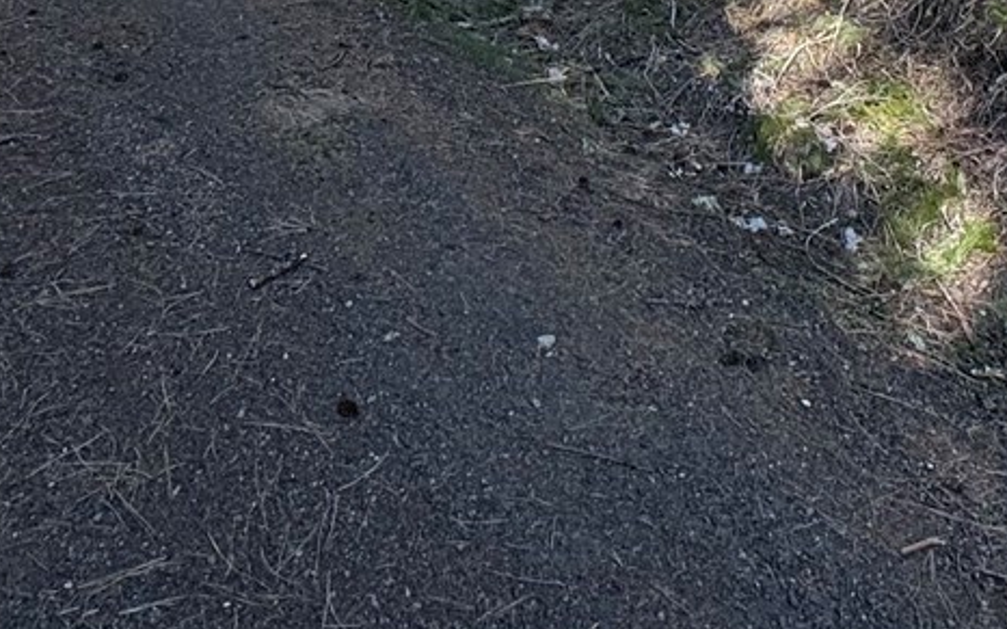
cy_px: -538
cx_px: 590
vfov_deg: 18.8
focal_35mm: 51
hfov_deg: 39.5
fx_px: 1399
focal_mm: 2.22
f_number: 2.2
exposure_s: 1/439
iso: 50
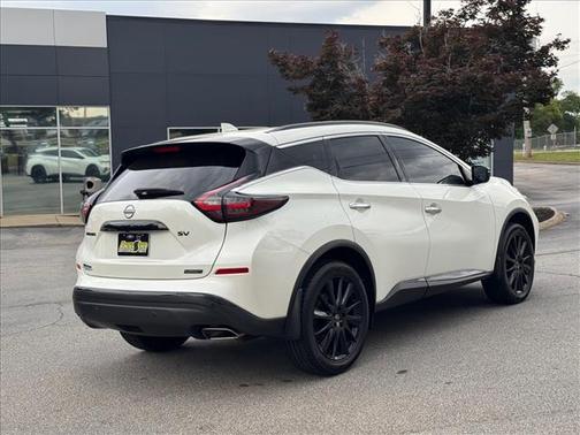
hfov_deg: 39.7
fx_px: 804
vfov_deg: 30.3
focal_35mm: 48
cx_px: 290
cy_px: 218
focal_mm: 6.76
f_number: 1.78
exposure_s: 1/507
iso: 64
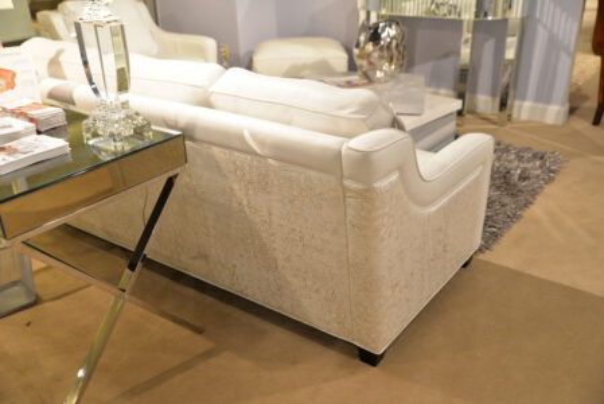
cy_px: 202
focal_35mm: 35
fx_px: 588
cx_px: 302
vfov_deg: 37.9
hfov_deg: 54.4
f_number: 4.5
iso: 1600
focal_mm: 35
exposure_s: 1/80
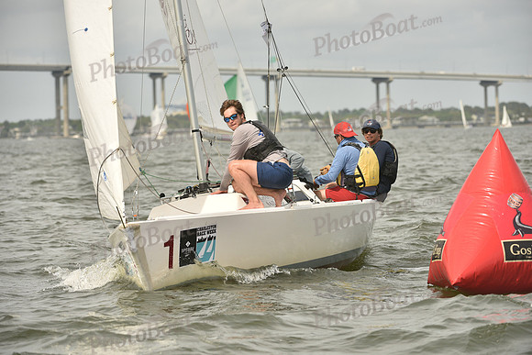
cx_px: 266
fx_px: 2956
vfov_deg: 6.9
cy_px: 178
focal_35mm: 200
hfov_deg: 10.3
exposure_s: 1/1600
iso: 320
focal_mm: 200
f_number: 5.6
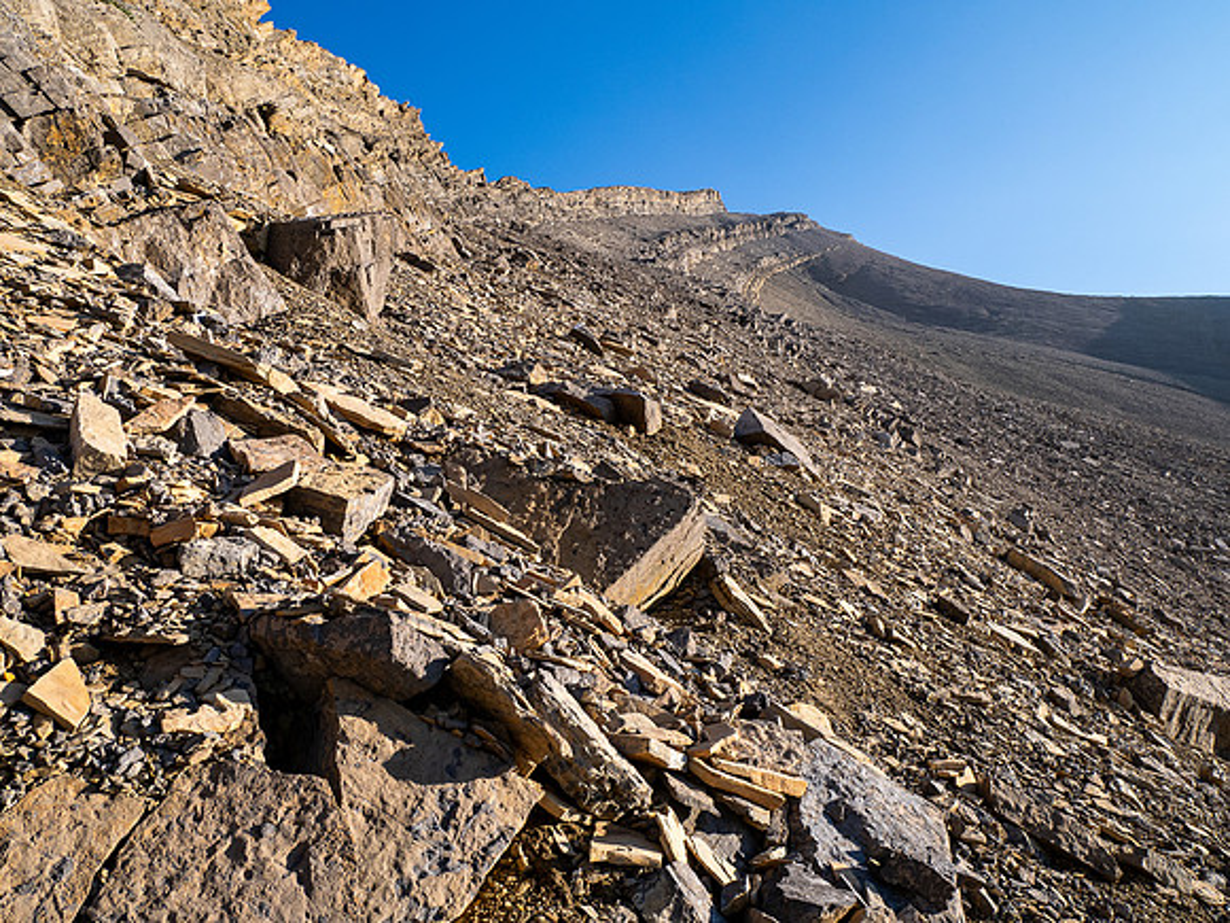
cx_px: 615
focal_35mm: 24
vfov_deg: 56.8
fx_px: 853
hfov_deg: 71.6
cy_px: 462
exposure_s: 1/250
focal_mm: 12
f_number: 8
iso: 200
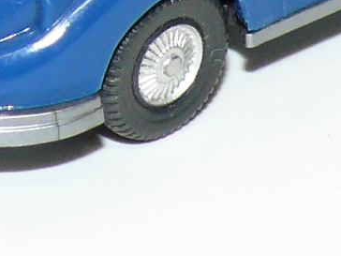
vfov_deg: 2.5
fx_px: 5802
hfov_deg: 3.4
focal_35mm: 589
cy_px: -203
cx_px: 223
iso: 100
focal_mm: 15.9
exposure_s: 1/30
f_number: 4
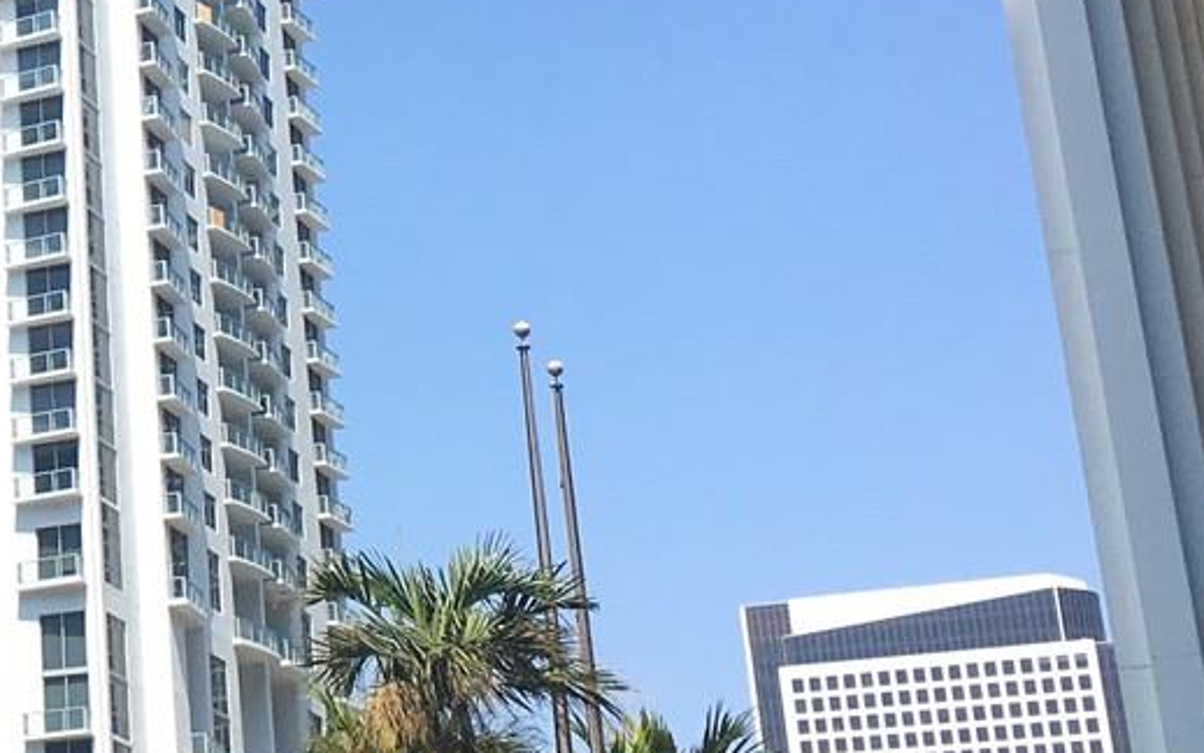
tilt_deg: +22.0
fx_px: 3118
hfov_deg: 19.8
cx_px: -437
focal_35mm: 95
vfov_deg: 13.7
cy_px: 135
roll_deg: -1.4
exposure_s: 1/1876
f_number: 2.2
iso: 25
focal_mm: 4.15
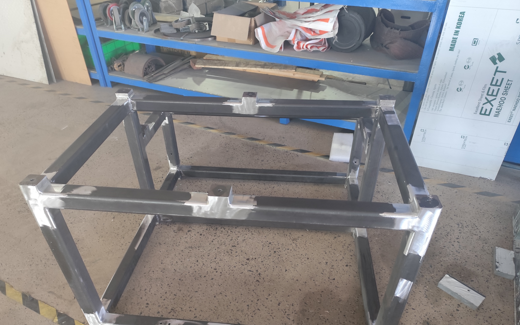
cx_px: 254
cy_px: 199
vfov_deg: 48.9
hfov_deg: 72.5
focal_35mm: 25
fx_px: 354
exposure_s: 1/20
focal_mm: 6.14
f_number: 1.65
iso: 1250
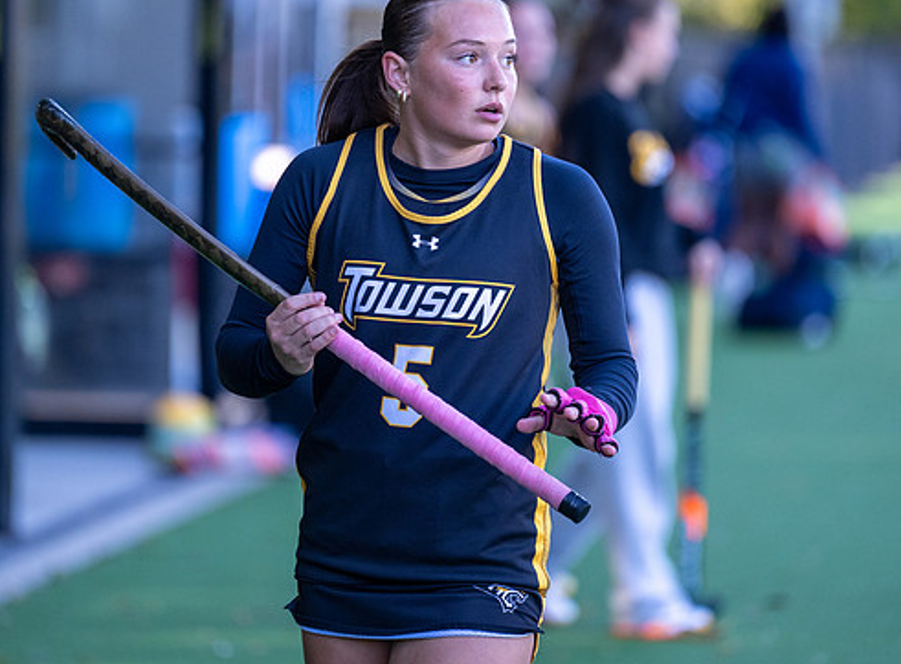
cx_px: 437
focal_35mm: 292
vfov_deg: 5.0
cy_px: 260
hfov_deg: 6.8
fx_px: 7554
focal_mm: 200
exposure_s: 1/1250
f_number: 2.8
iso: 1100
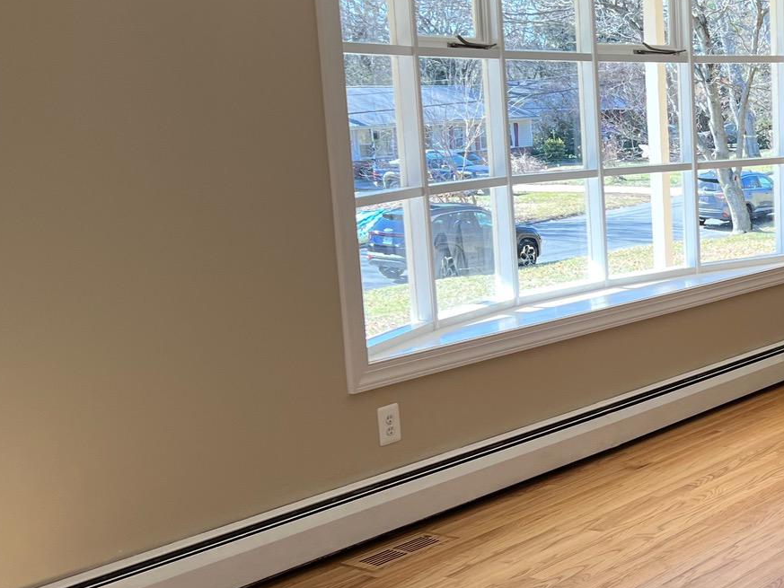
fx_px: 1382
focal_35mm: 61
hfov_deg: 28.5
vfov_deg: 24.0
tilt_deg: -12.5
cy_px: 375
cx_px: 878
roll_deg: -0.3
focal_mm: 5.7
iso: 40
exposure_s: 1/201
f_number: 1.5
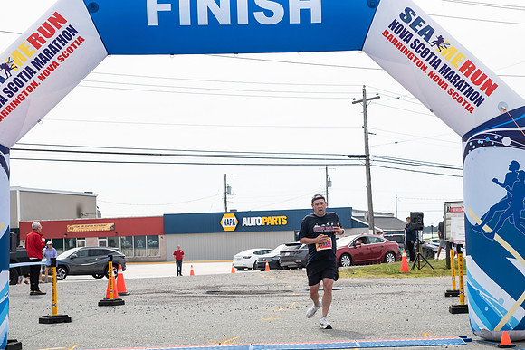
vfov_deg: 18.4
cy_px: 218
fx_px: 1081
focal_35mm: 74
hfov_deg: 27.3
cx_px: 313
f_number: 4
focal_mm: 56
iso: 800
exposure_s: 1/3200
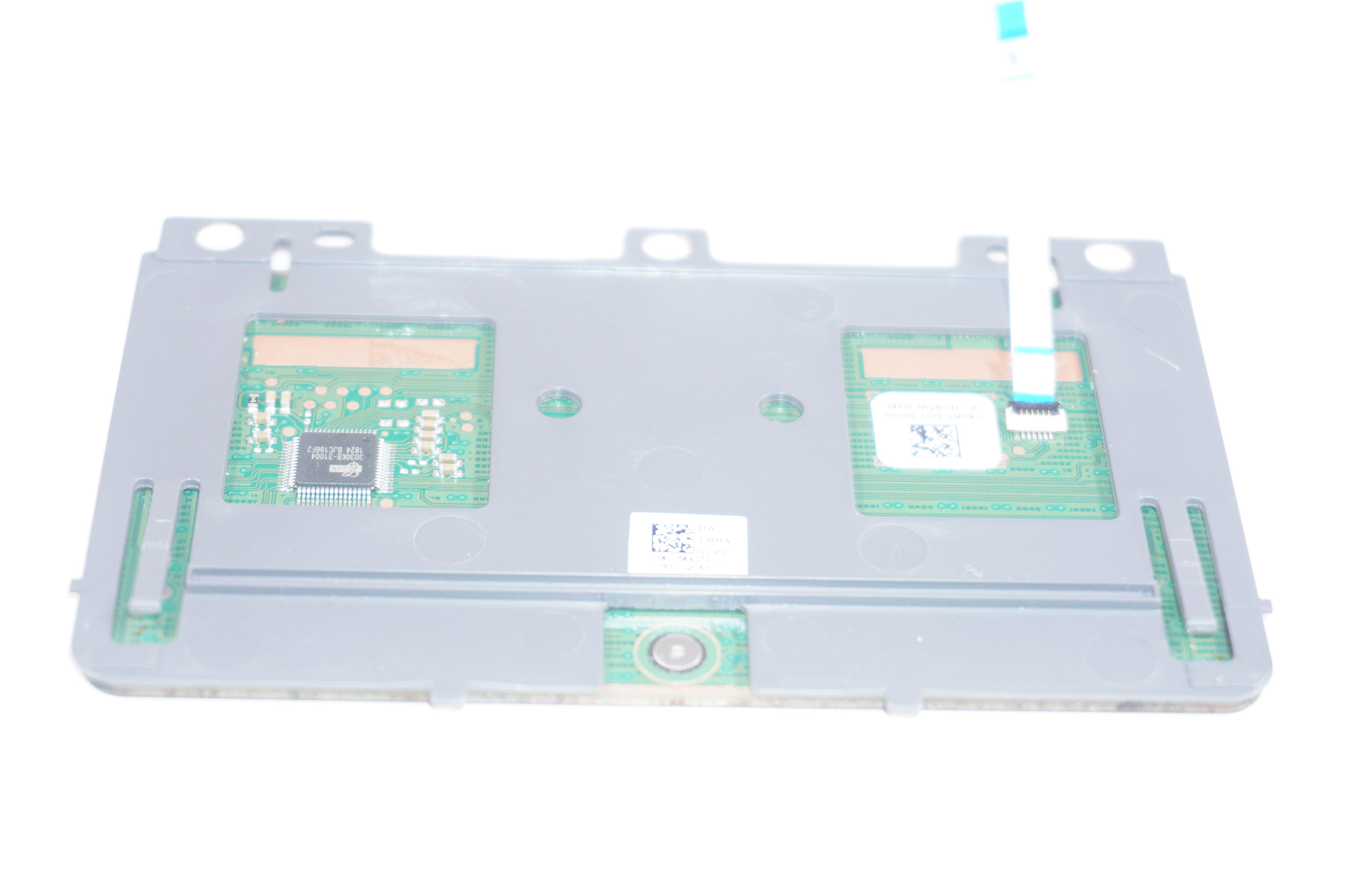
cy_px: 448
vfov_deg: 18.1
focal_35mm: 75
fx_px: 2806
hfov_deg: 27.0
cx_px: 674
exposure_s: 1/125
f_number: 5.6
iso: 640
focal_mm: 50
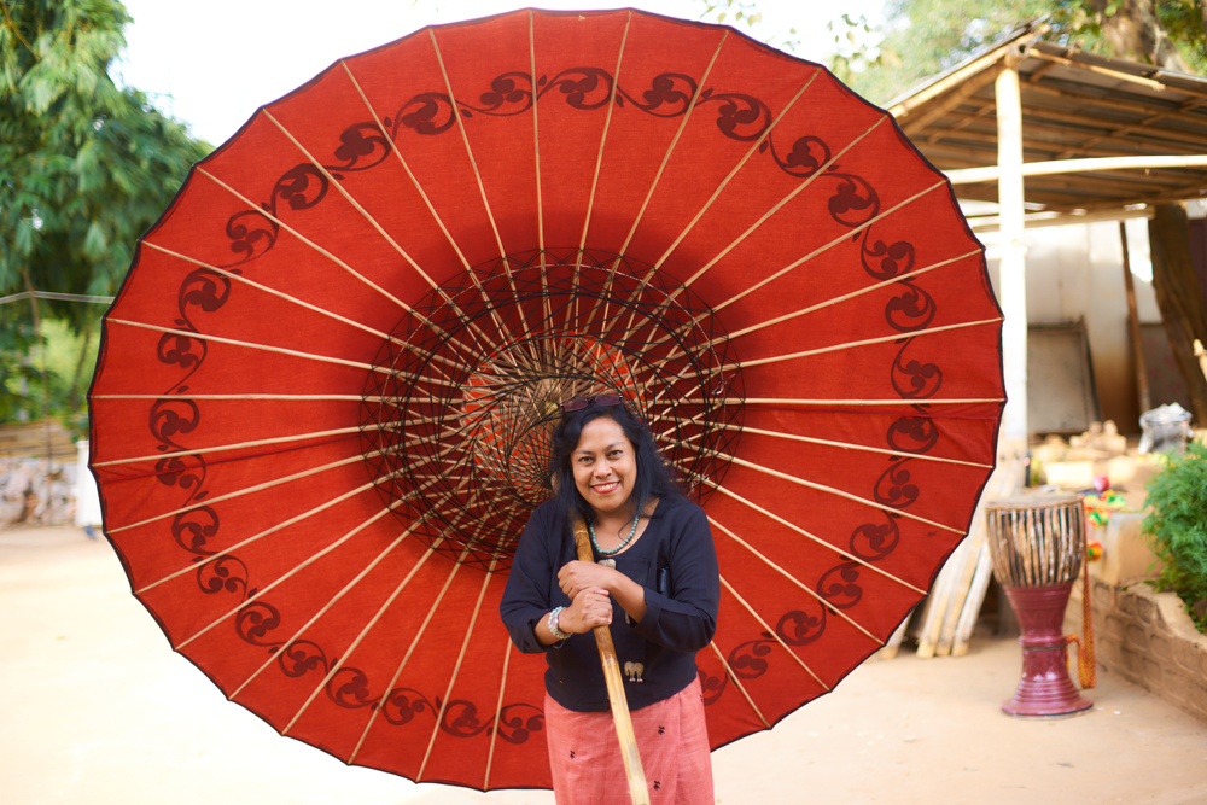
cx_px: 604
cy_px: 402
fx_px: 1677
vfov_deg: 27.0
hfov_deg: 39.6
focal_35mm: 50
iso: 200
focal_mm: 50
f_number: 2
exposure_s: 1/350
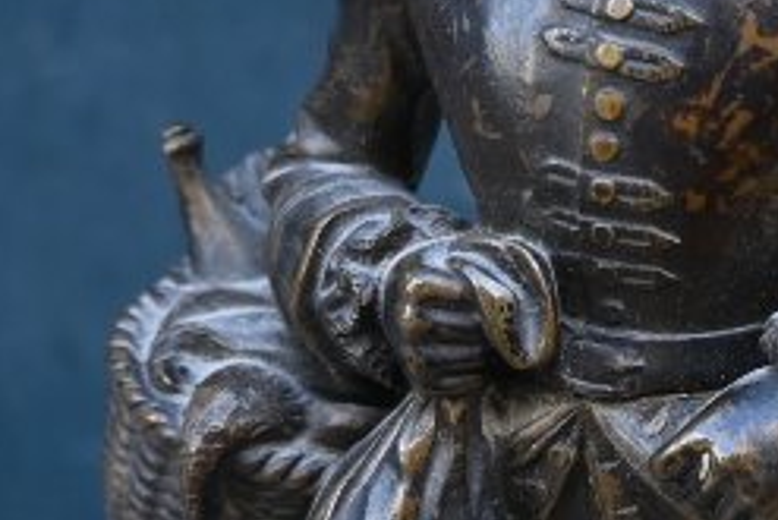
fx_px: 3075
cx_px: 961
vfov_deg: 9.6
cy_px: 574
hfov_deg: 13.9
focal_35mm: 142
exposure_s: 1/200
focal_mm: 19.5
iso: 400
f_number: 3.5
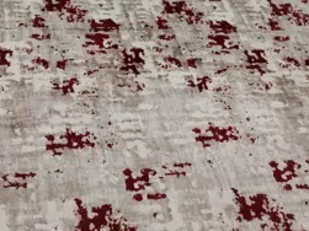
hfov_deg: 26.3
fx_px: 660
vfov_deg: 19.5
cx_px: 138
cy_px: 16
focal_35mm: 74
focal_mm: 4.22
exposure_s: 1/50
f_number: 1.8
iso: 400
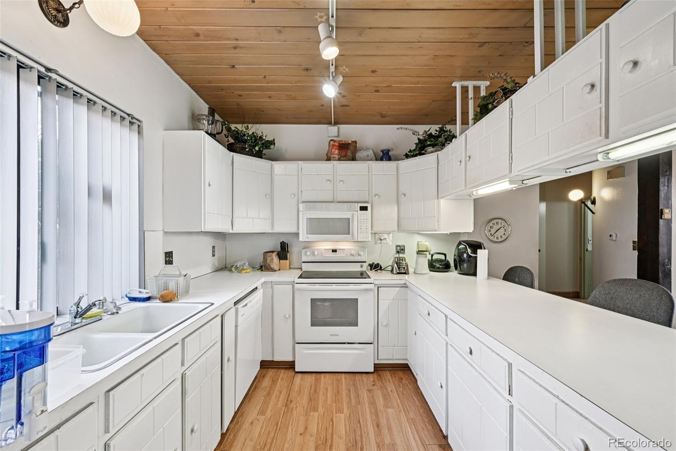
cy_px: 226
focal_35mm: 14
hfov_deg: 104.3
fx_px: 263
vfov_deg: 81.2
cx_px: 338
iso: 400
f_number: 11
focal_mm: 14
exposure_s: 1/8
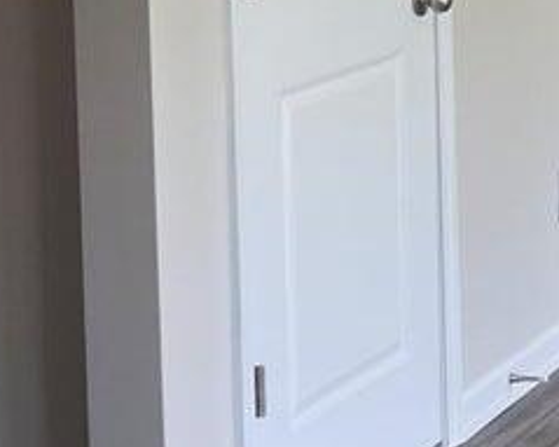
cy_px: -161
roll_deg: -0.1
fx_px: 2398
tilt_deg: -4.5
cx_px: 1299
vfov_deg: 10.4
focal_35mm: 145
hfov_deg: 11.3
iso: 50
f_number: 1.5
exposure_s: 1/171
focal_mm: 5.7
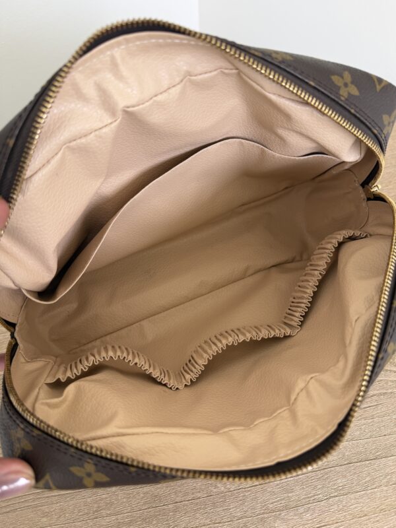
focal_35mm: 24
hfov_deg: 56.8
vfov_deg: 71.6
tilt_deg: -62.1
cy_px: 264
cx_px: 198
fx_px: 366
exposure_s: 1/121
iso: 64
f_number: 1.78
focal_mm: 6.76
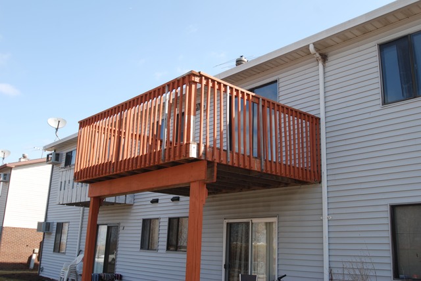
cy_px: 140
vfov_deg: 36.9
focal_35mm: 36
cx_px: 210
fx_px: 421
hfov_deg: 53.1
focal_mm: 24
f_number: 5.6
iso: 100
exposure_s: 1/125
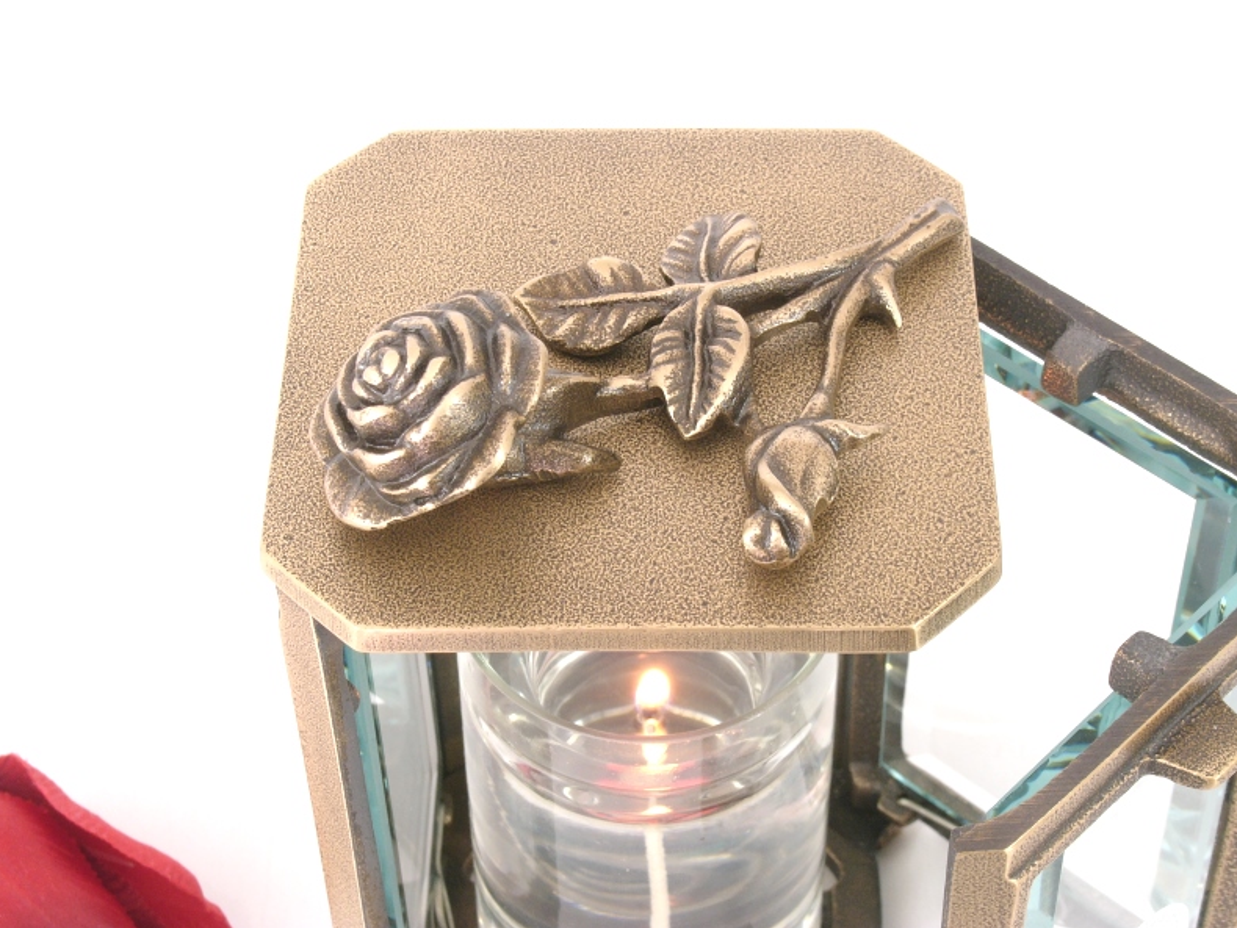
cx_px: 617
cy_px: 463
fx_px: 2967
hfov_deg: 23.6
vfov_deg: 17.8
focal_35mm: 83
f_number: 8
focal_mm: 20.5
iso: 100
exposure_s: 1/1.6
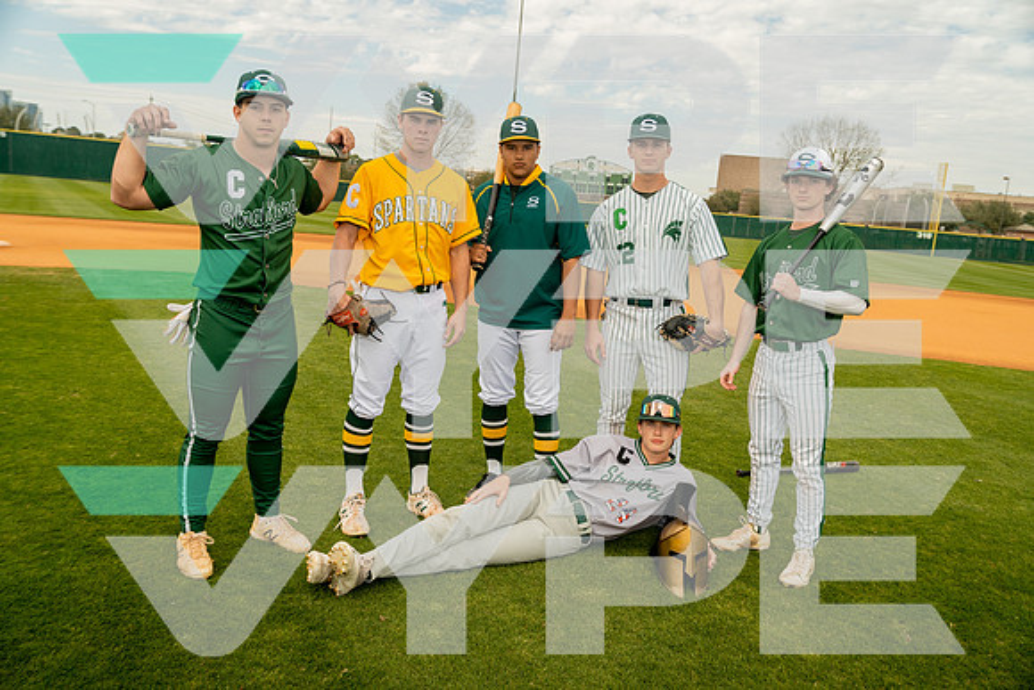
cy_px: 345
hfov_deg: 61.9
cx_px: 517
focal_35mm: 30
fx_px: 862
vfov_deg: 43.6
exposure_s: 1/250
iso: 250
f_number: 4.5
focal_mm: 30
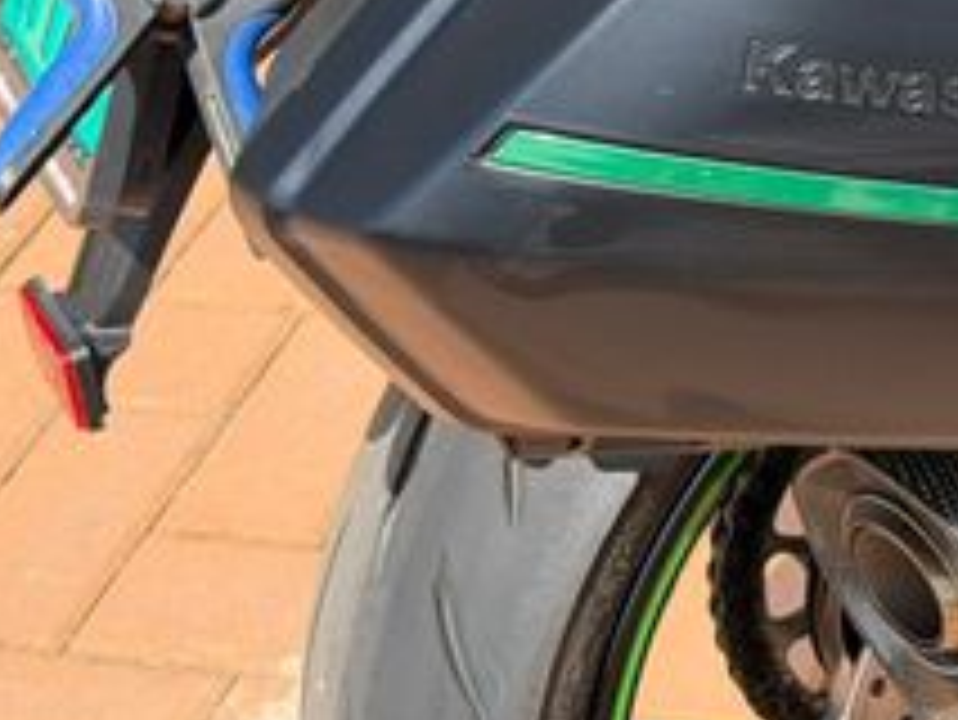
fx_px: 3987
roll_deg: +2.4
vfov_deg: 10.1
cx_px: 1250
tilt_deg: -27.2
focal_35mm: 144
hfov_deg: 13.2
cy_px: -194
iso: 100
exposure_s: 1/1429
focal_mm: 6.76
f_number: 1.78
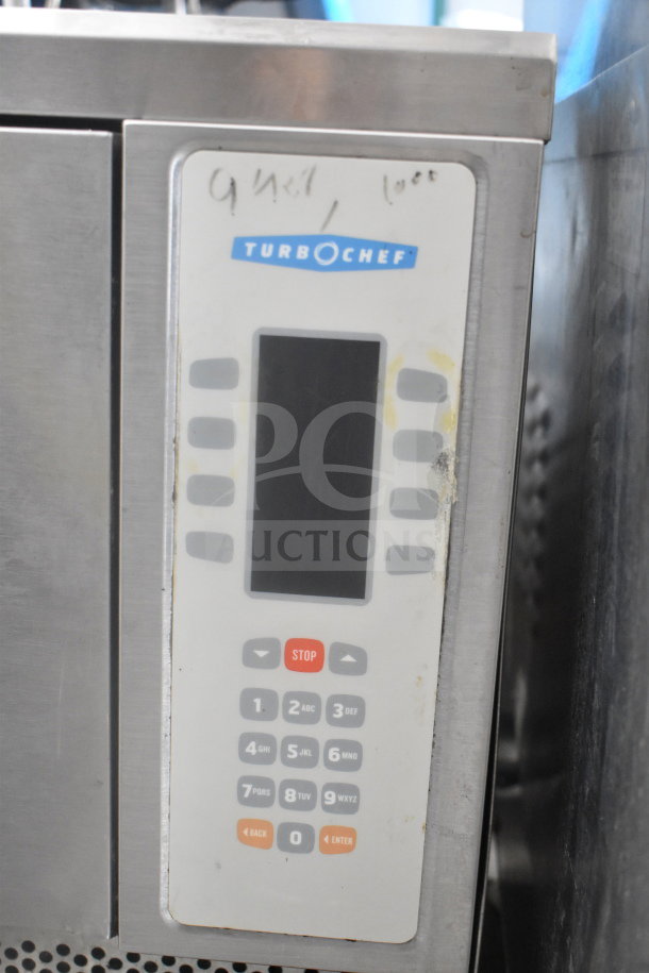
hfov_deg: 30.8
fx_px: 1176
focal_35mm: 44
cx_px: 324
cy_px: 486
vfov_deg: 45.0
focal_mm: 29
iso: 4500
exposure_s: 1/50
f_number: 4.2
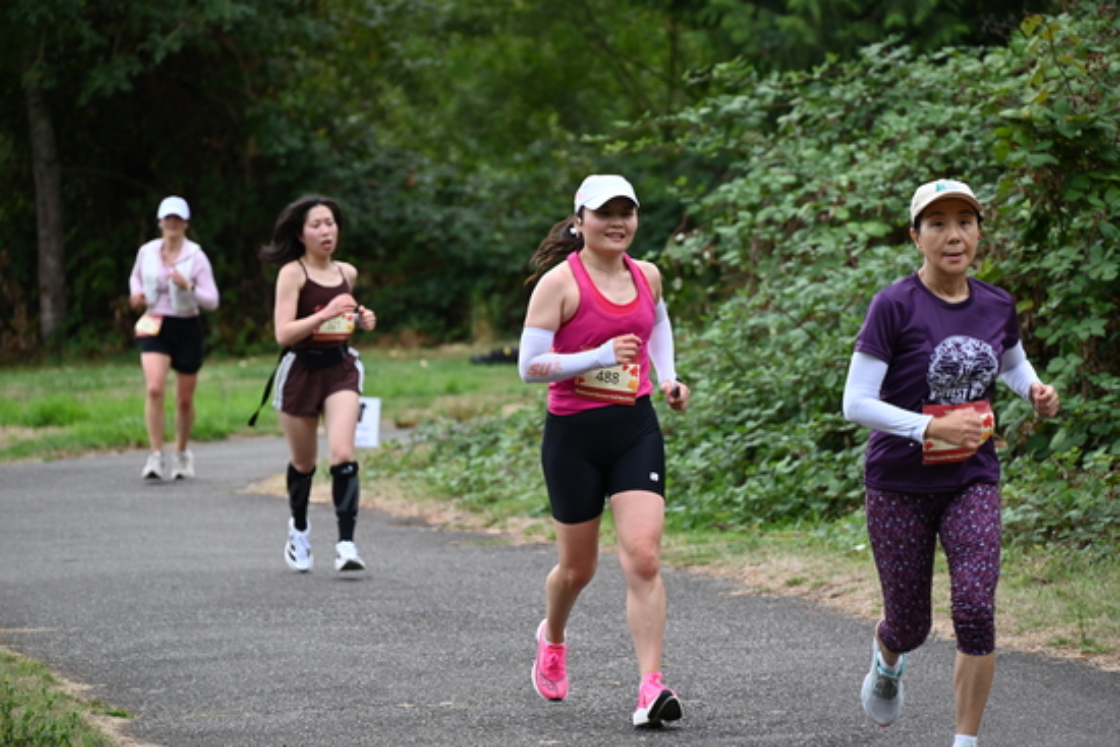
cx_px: 560
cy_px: 374
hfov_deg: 10.3
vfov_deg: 6.9
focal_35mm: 200
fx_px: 6223
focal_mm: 200
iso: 400
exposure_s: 1/320
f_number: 6.3
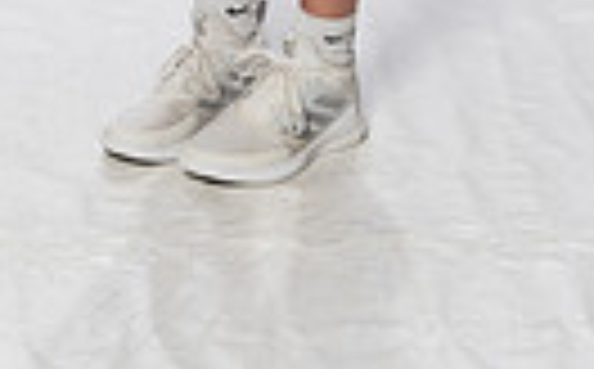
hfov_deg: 11.6
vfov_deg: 6.8
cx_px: 261
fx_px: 2925
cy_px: -544
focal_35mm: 181
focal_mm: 52
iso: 640
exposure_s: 1/250
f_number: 8
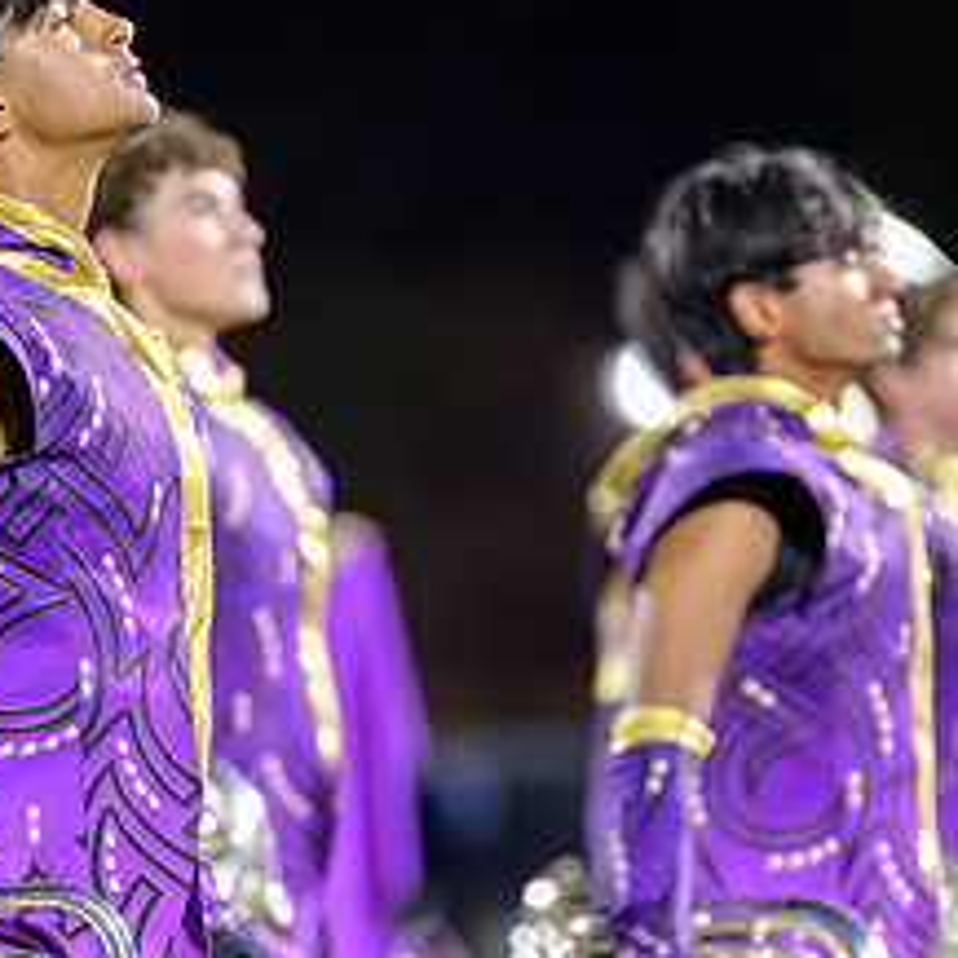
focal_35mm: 510
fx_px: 15968
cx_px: 385
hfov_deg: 3.4
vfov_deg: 3.4
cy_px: 375
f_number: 2.8
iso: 5000
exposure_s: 1/500
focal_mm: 200
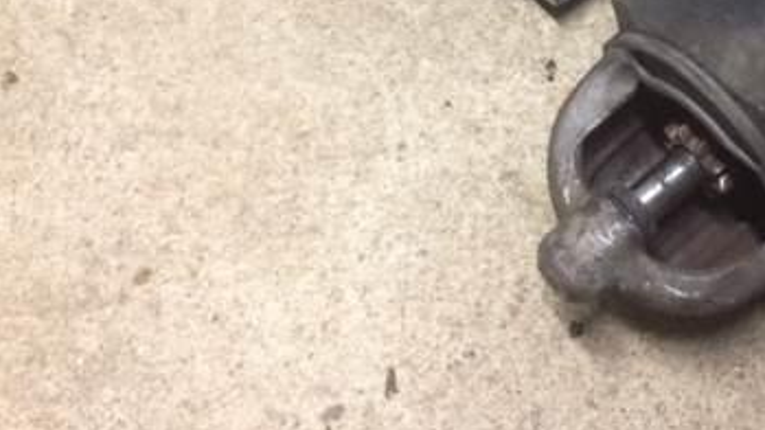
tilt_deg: -61.5
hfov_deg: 34.7
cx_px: 629
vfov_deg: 20.0
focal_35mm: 58
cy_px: -13
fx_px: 1176
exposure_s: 1/24
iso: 320
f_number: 2.2
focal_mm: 4.15
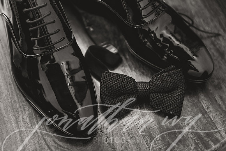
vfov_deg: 24.2
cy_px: 76
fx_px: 352
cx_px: 113
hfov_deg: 35.6
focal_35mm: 56
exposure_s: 1/160
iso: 640
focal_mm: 56
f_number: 2.8
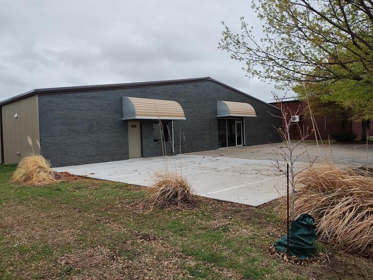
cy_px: 137
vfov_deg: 53.0
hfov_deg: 67.3
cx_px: 183
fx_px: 280
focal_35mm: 26
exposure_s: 1/1486
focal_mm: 4.71
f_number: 1.7
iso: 100
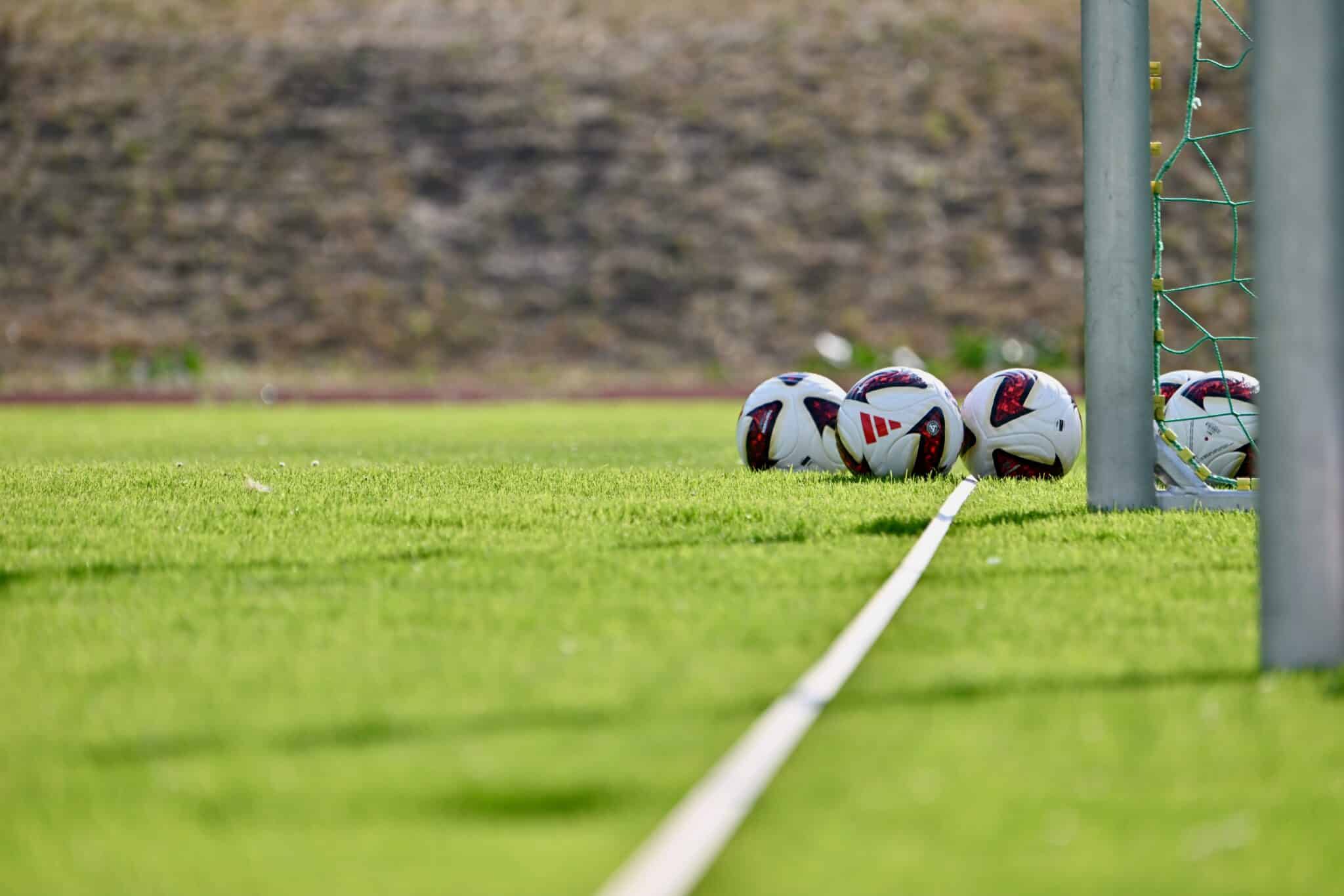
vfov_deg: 3.4
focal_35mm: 400
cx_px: 672
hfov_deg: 5.2
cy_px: 448
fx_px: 14931
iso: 220
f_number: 5.6
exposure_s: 1/1600
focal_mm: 400
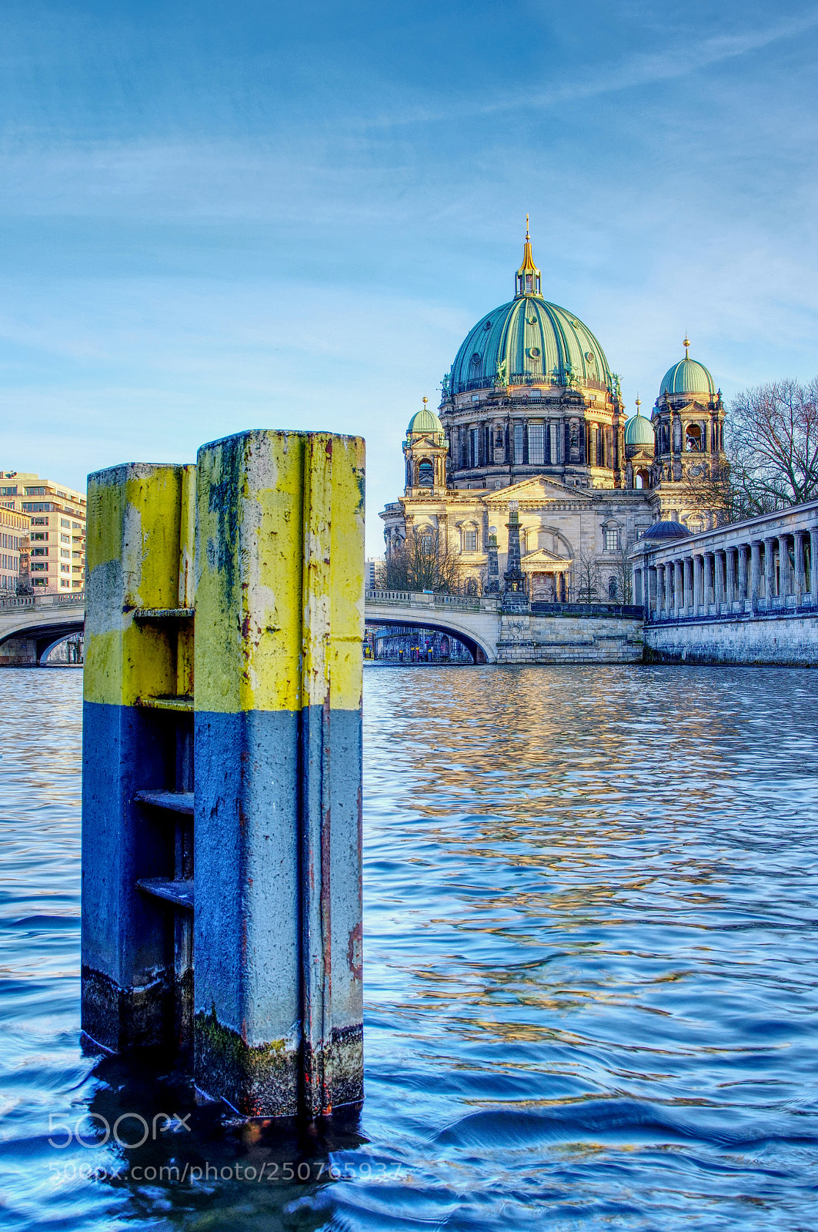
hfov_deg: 36.8
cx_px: 409
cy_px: 616
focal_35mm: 36
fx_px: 1230
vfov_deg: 53.2
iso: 100
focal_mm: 24
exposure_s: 1/20
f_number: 10
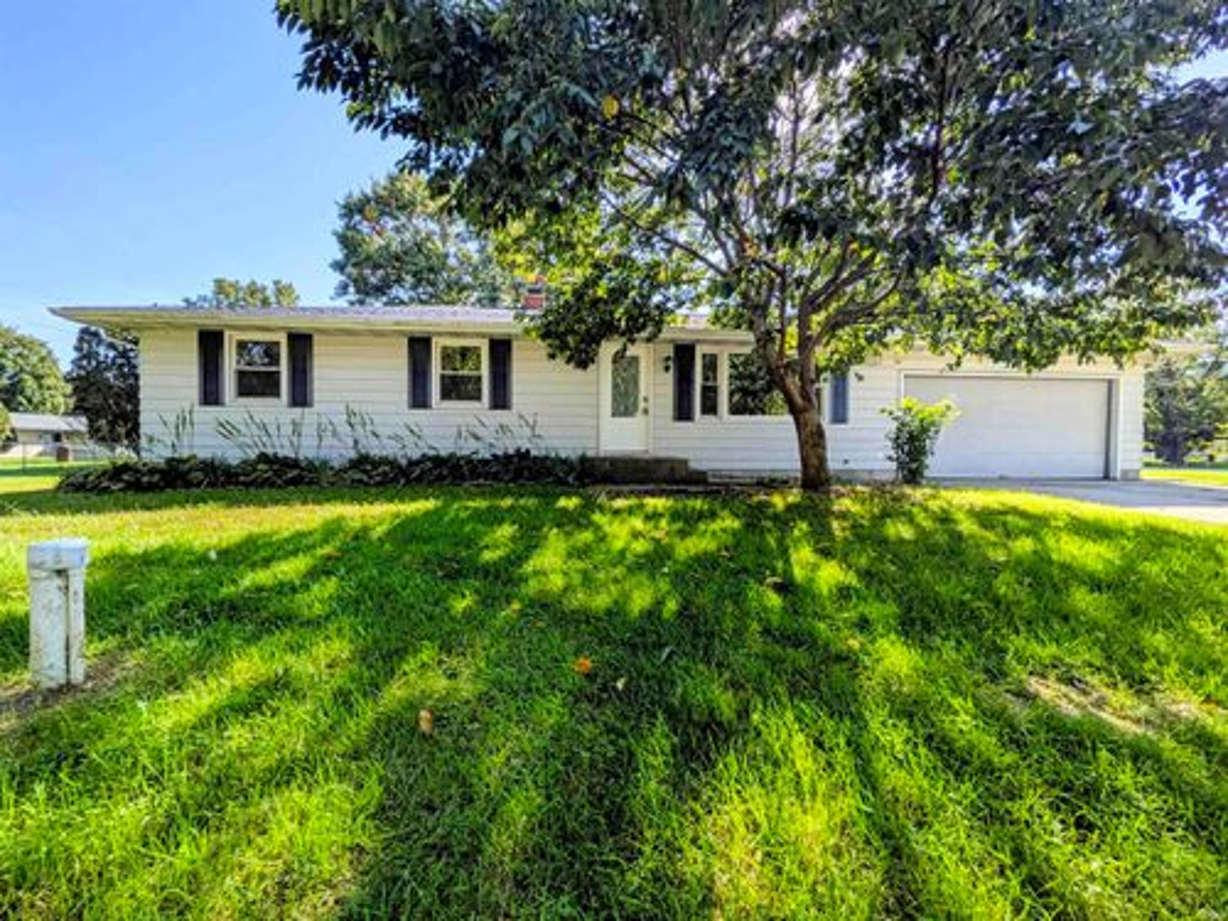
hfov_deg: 102.1
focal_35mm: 14
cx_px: 614
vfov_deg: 85.7
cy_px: 460
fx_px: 497
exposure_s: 1/1119
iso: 51
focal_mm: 1.85
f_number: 2.2
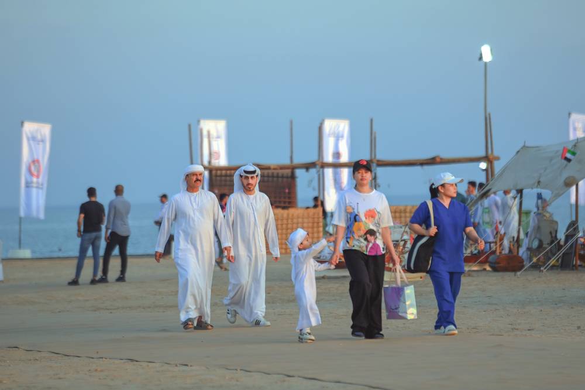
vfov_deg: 8.3
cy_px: 195
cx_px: 292
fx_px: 2680
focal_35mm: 165
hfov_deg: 12.5
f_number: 2.8
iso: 200
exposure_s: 1/500
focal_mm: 165
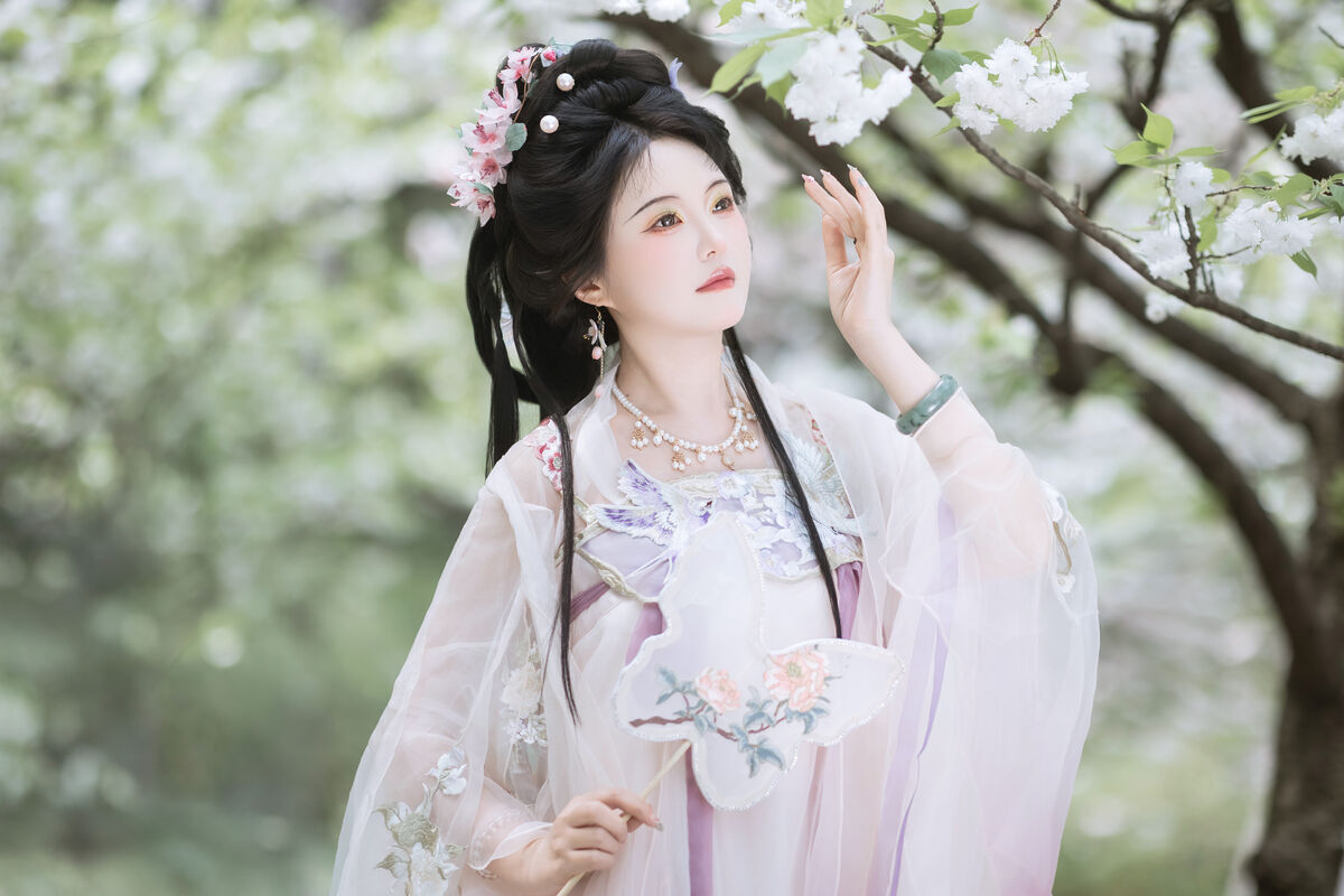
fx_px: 3173
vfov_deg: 16.1
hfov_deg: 23.9
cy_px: 448
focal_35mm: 85
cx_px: 672
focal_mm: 85
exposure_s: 1/1250
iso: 200
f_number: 1.8
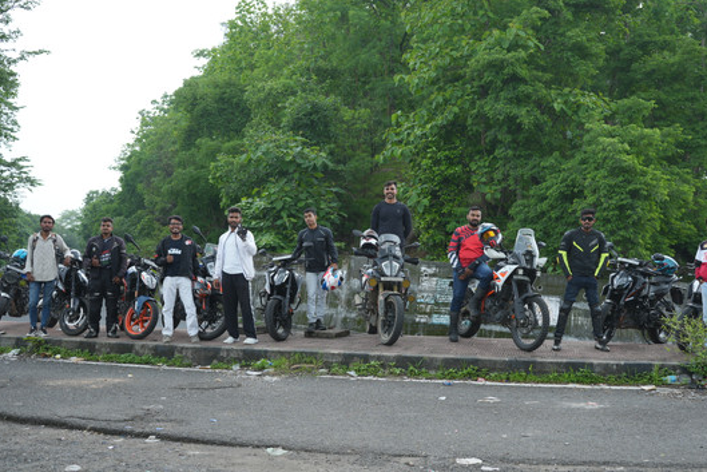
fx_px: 904
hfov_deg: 42.7
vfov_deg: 29.3
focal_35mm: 46
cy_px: 233
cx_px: 392
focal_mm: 38
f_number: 4.5
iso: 100
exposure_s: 1/160
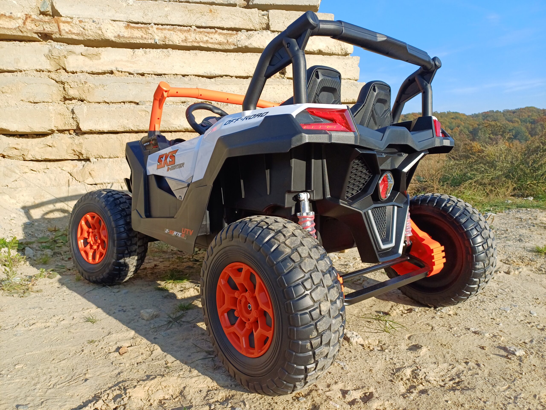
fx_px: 394
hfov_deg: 69.4
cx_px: 273
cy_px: 205
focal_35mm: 25
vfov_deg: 54.9
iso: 50
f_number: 1.8
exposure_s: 1/690
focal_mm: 4.65
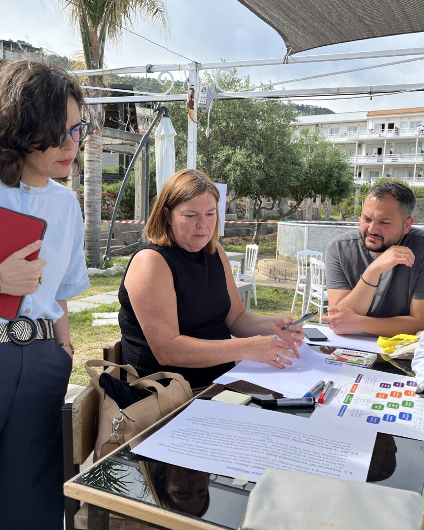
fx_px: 533
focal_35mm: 34
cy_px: 265
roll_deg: -1.5
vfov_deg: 52.8
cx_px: 239
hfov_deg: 43.3
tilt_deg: -7.4
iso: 50
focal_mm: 5.1
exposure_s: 1/1186
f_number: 1.6
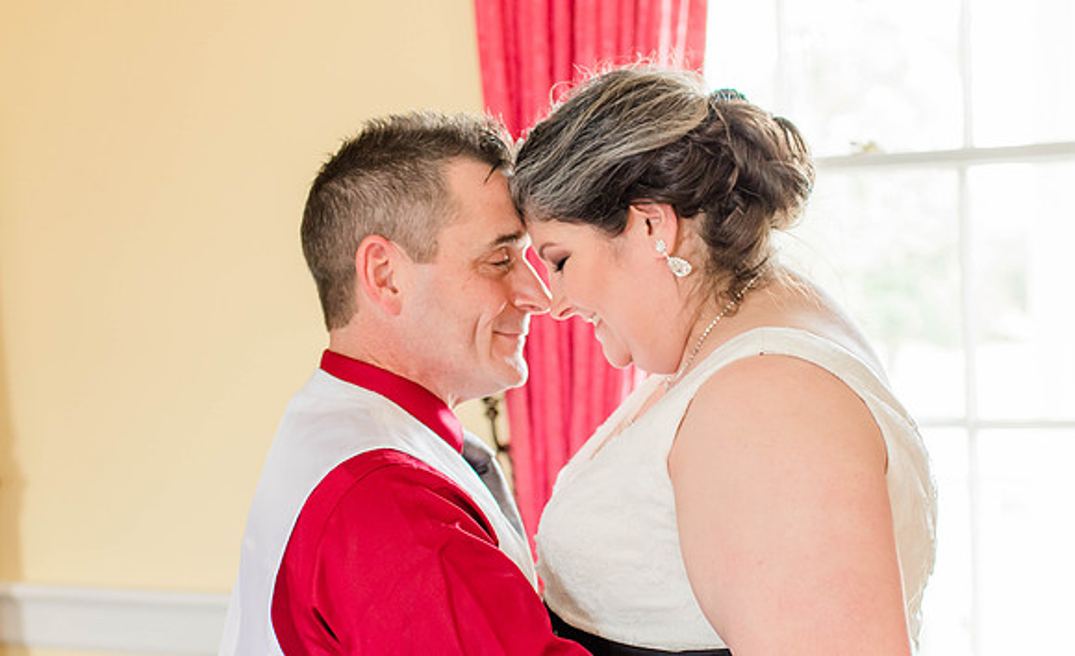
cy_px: 362
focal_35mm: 61
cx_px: 545
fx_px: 1765
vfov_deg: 21.1
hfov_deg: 33.9
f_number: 2.2
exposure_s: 1/100
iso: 640
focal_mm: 35
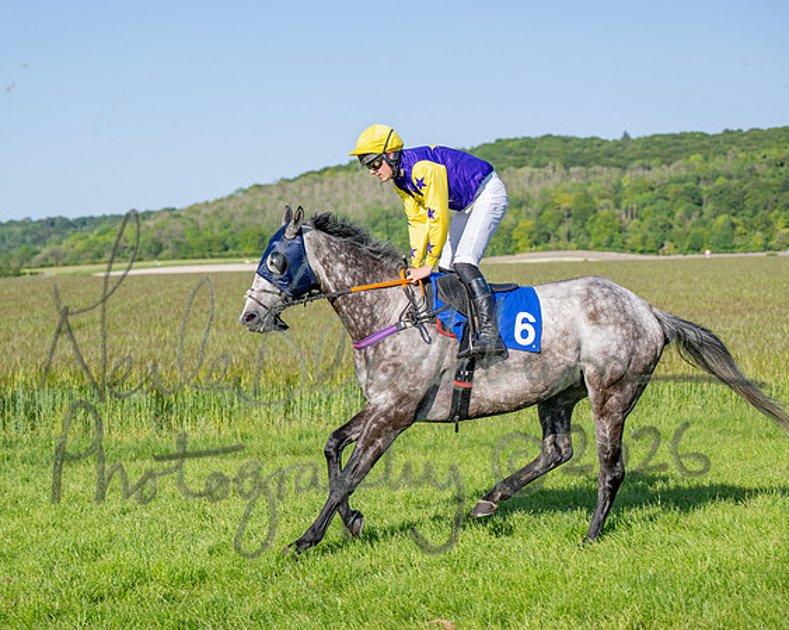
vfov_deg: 19.4
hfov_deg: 24.2
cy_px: 315
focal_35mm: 79
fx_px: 1841
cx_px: 394
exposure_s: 1/1600
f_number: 4
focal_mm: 70
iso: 200
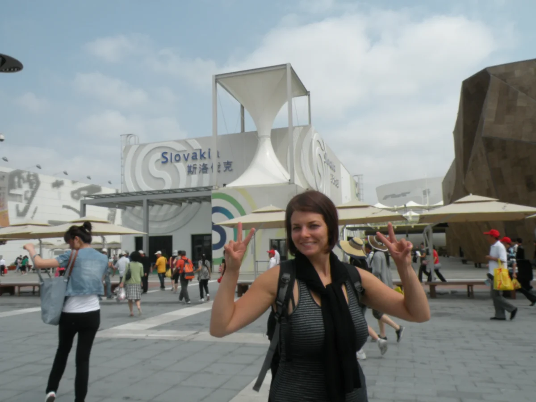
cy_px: 201
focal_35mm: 27
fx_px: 418
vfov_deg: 51.4
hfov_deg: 65.3
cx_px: 268
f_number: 7.1
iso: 64
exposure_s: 1/263
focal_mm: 4.7
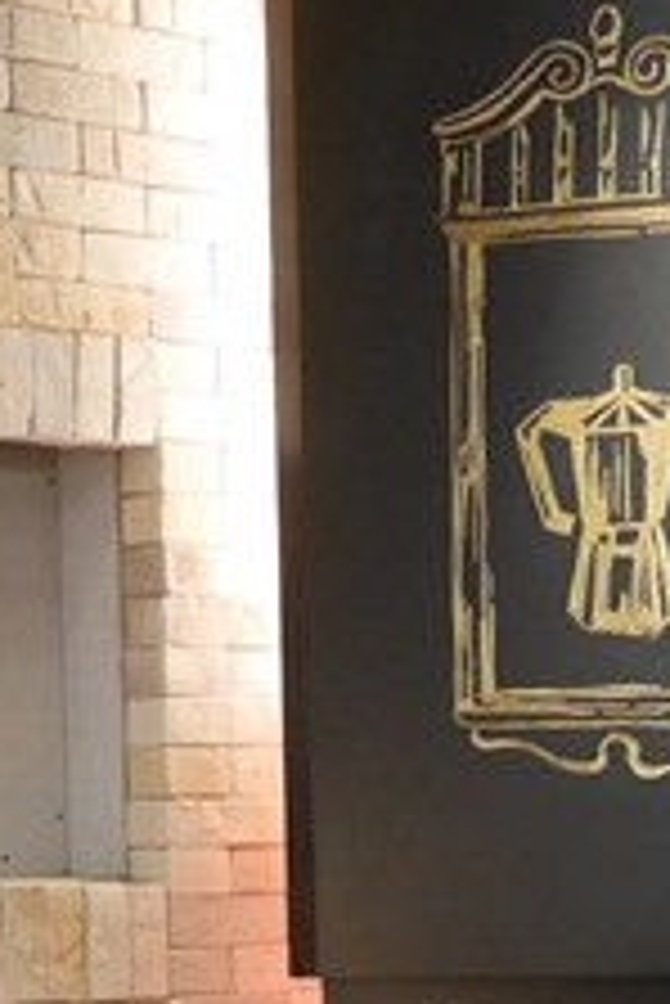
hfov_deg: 9.8
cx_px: 477
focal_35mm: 140
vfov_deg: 14.2
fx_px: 3902
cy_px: 1207
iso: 1250
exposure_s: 1/60
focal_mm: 15
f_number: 1.7
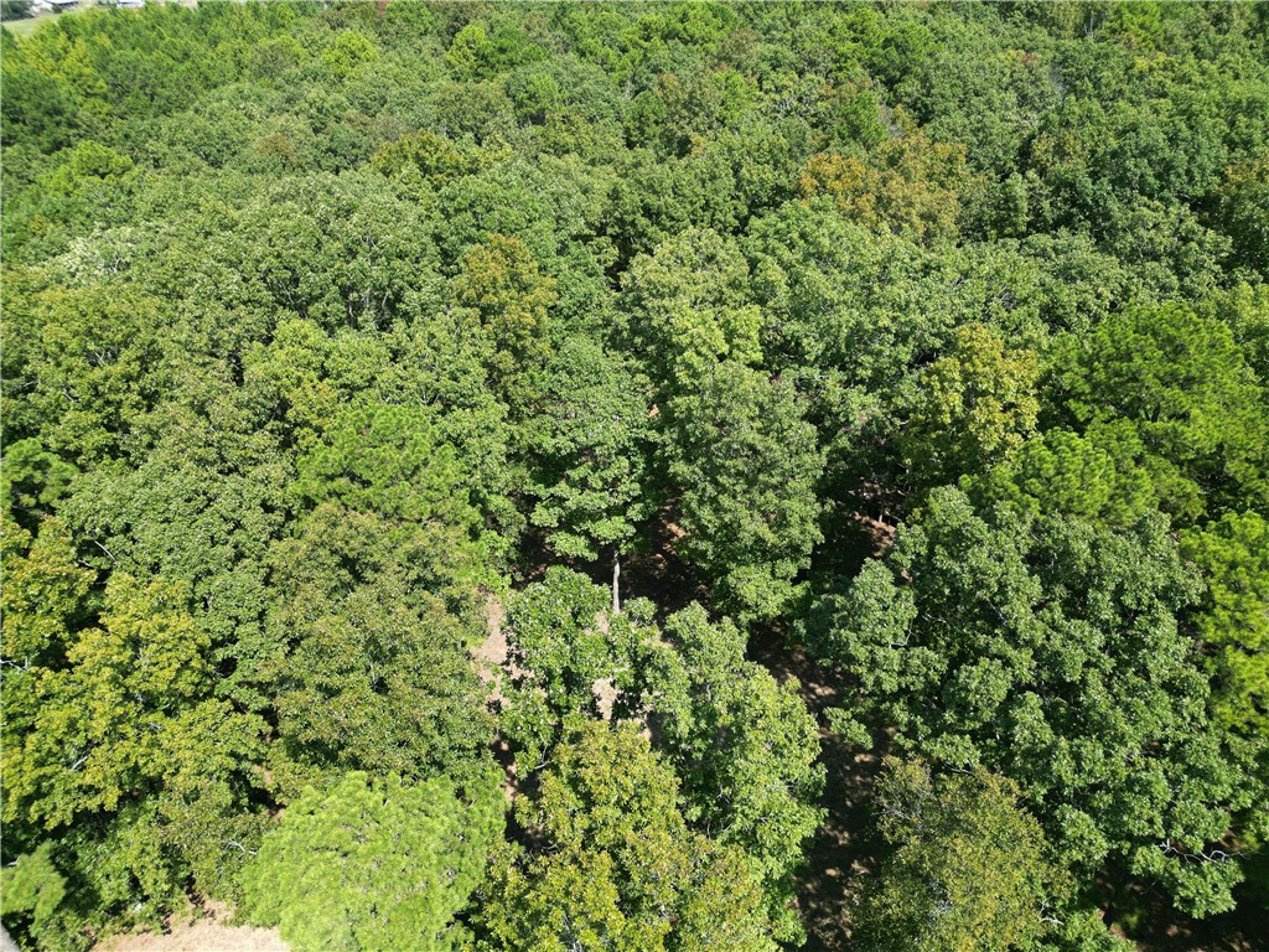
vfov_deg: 56.8
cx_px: 634
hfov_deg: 71.6
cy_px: 476
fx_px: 880
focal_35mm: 24
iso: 100
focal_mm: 6.72
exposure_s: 1/1250
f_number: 1.7
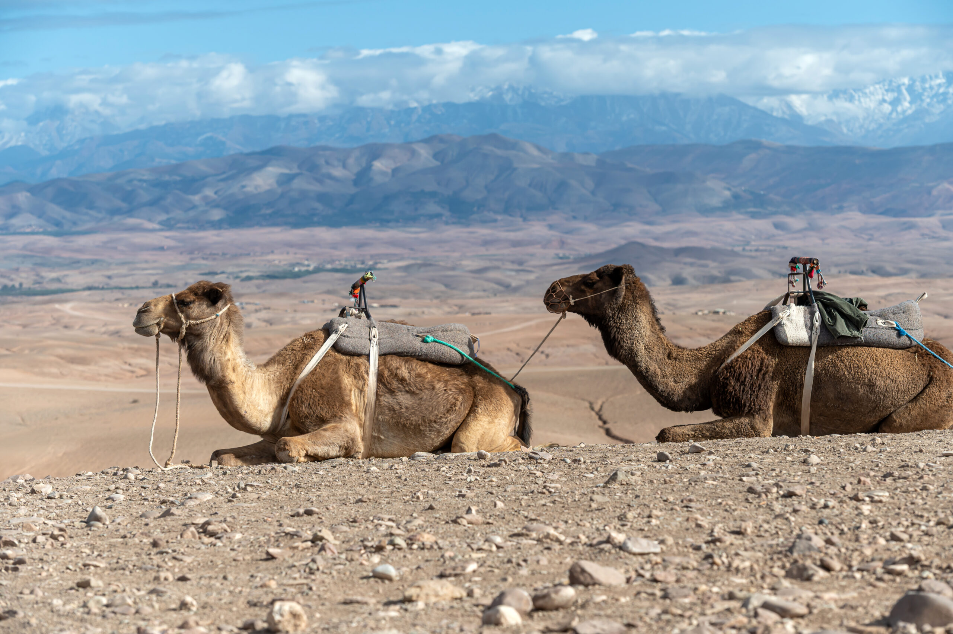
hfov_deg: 18.3
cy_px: 317
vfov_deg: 12.2
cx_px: 476
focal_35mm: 112
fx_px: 2963
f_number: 8
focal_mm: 112
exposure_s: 1/1250
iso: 250
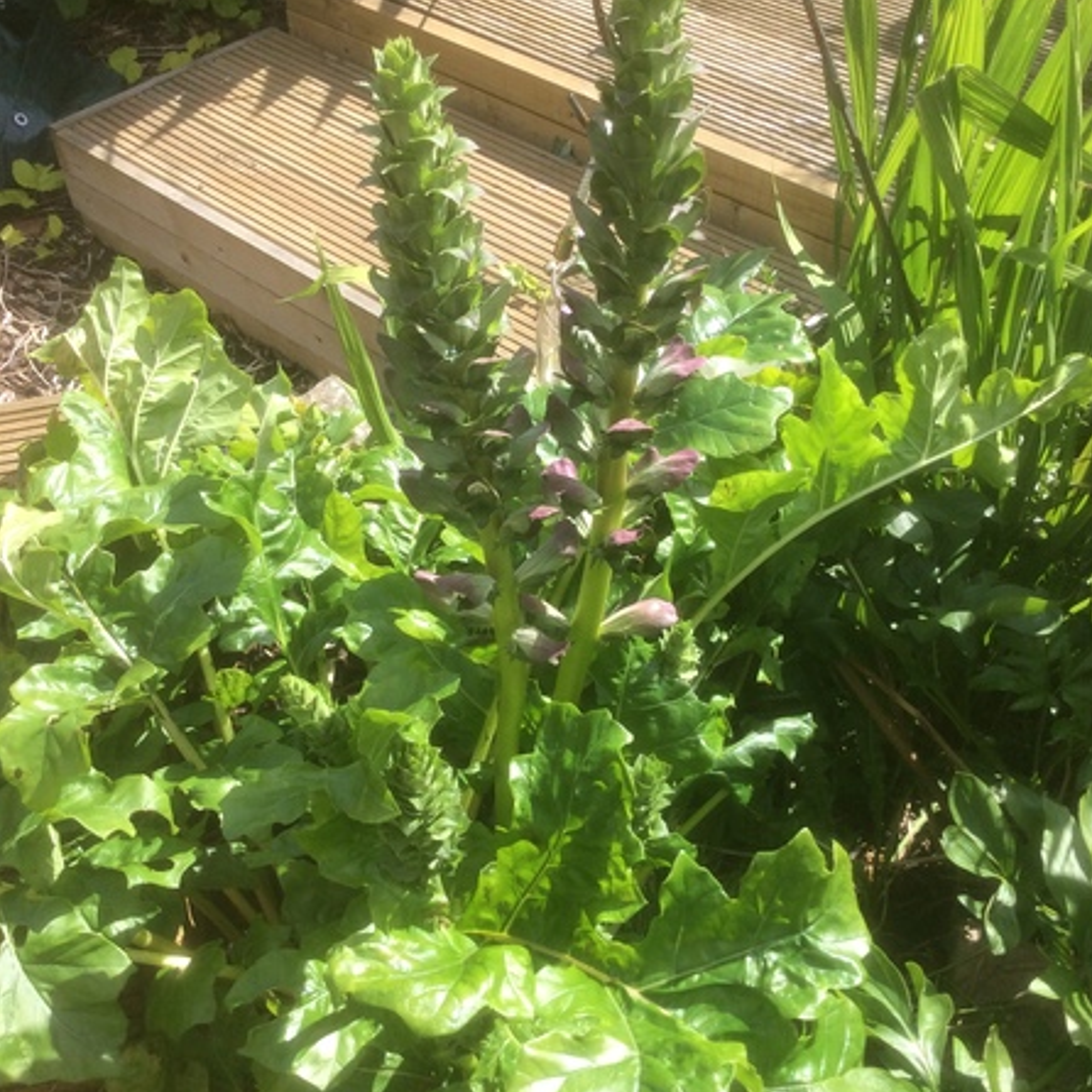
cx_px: 546
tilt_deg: -47.9
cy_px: 578
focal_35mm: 38
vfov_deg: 43.8
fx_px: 1356
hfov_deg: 43.9
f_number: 2.4
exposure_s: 1/534
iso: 32
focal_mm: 3.3
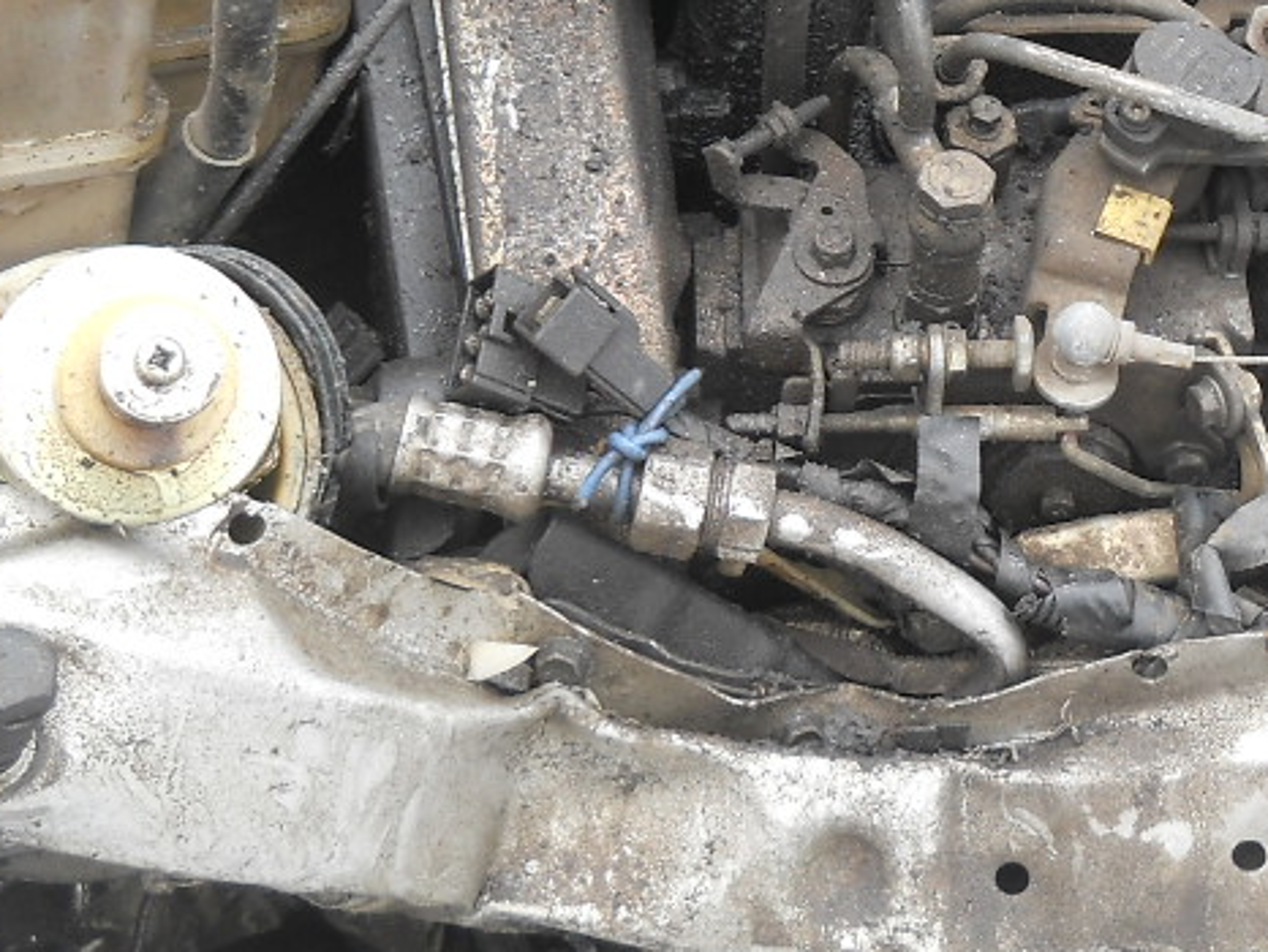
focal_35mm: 90
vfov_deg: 16.3
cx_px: 1091
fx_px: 3298
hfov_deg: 21.4
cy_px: 150
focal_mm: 6.72
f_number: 3.1
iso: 80
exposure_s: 1/40
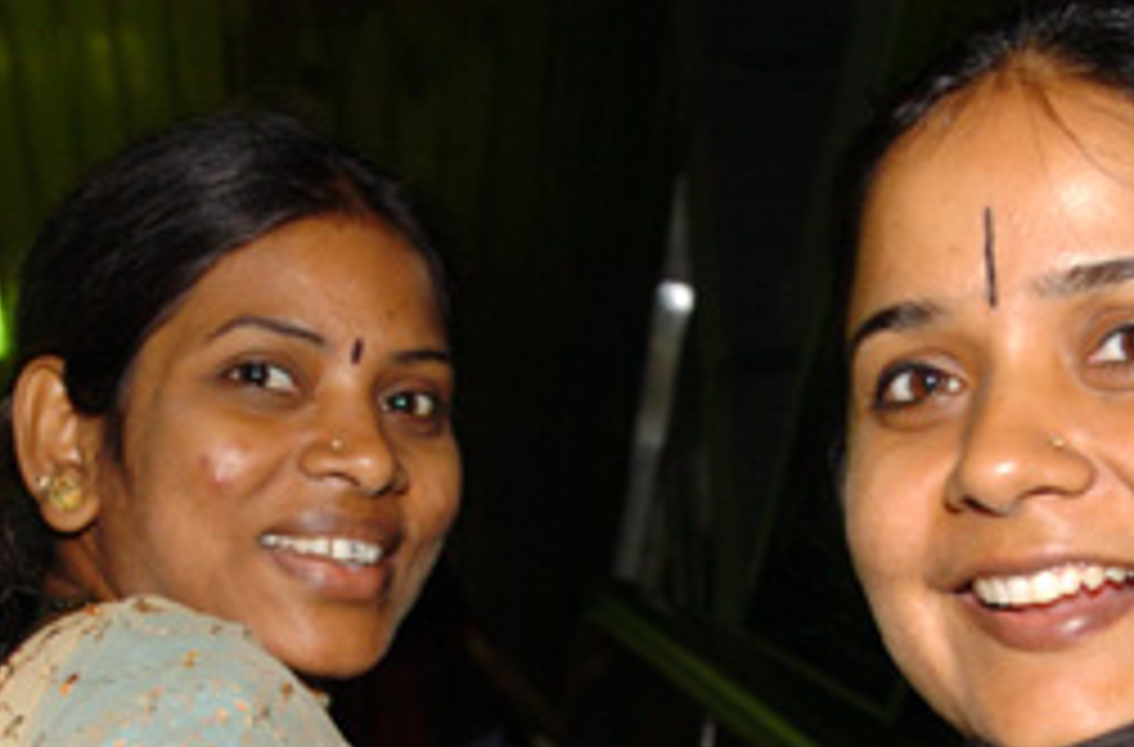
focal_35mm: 93
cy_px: 740
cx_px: 630
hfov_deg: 22.0
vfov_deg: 14.4
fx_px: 2919
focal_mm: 26
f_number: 4
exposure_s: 1/60
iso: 400
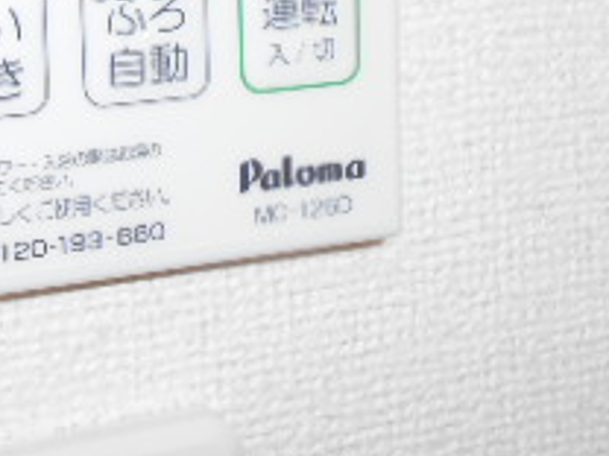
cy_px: -111
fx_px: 1407
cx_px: 105
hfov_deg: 24.0
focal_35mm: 80
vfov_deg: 17.5
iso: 80
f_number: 3.2
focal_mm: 4.6
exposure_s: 1/30
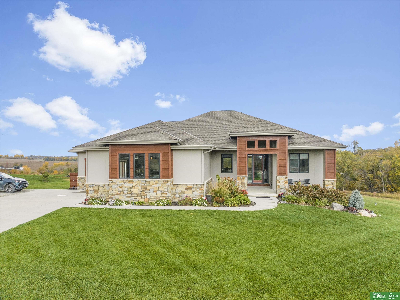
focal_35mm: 24
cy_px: 150
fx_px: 277
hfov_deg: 71.6
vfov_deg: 56.8
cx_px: 200
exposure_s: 1/1600
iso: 170
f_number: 2.8
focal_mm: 12.29
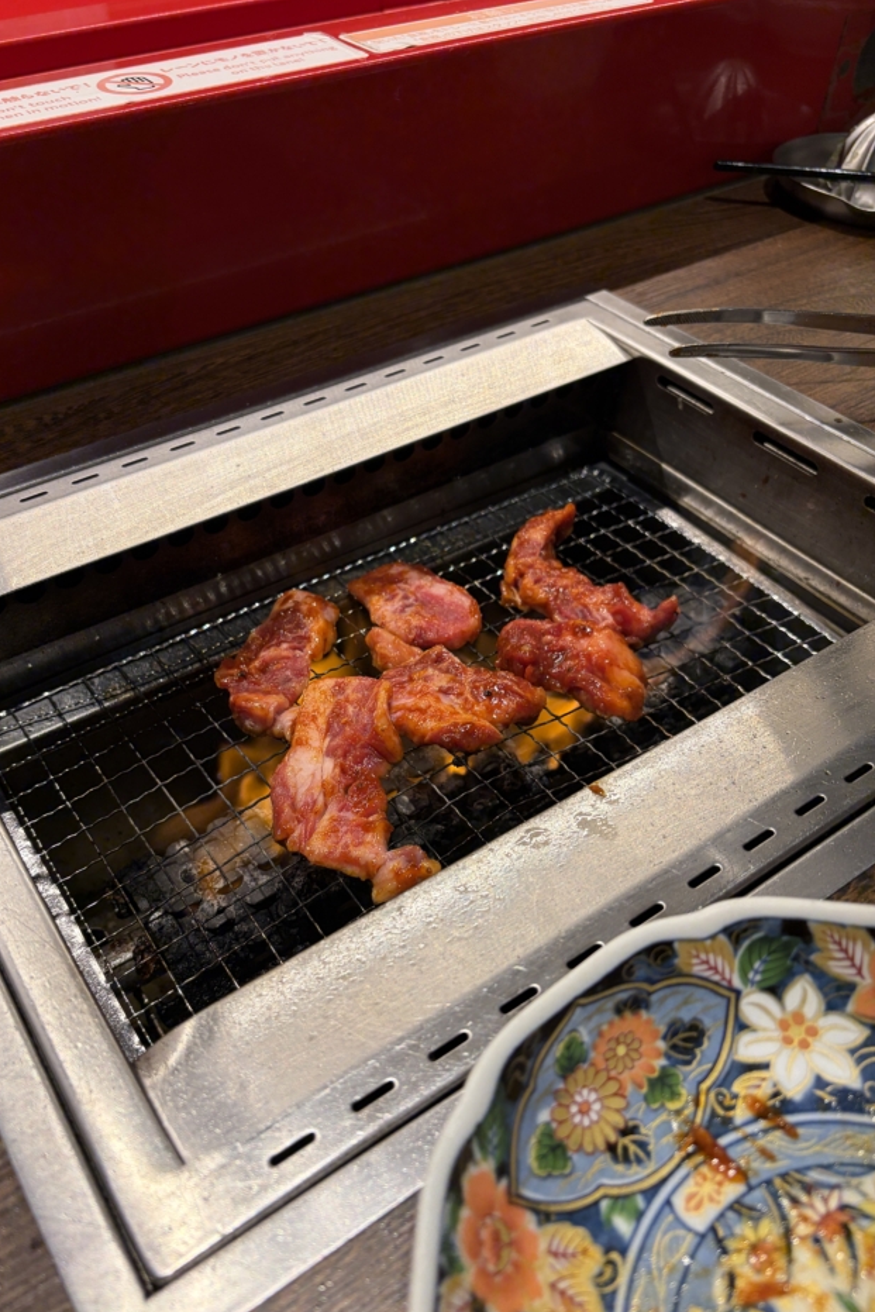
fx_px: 1020
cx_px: 370
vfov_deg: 65.5
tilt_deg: -43.4
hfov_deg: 46.3
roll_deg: +1.6
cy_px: 671
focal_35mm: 28
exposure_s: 1/100
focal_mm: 5.96
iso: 50
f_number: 1.6
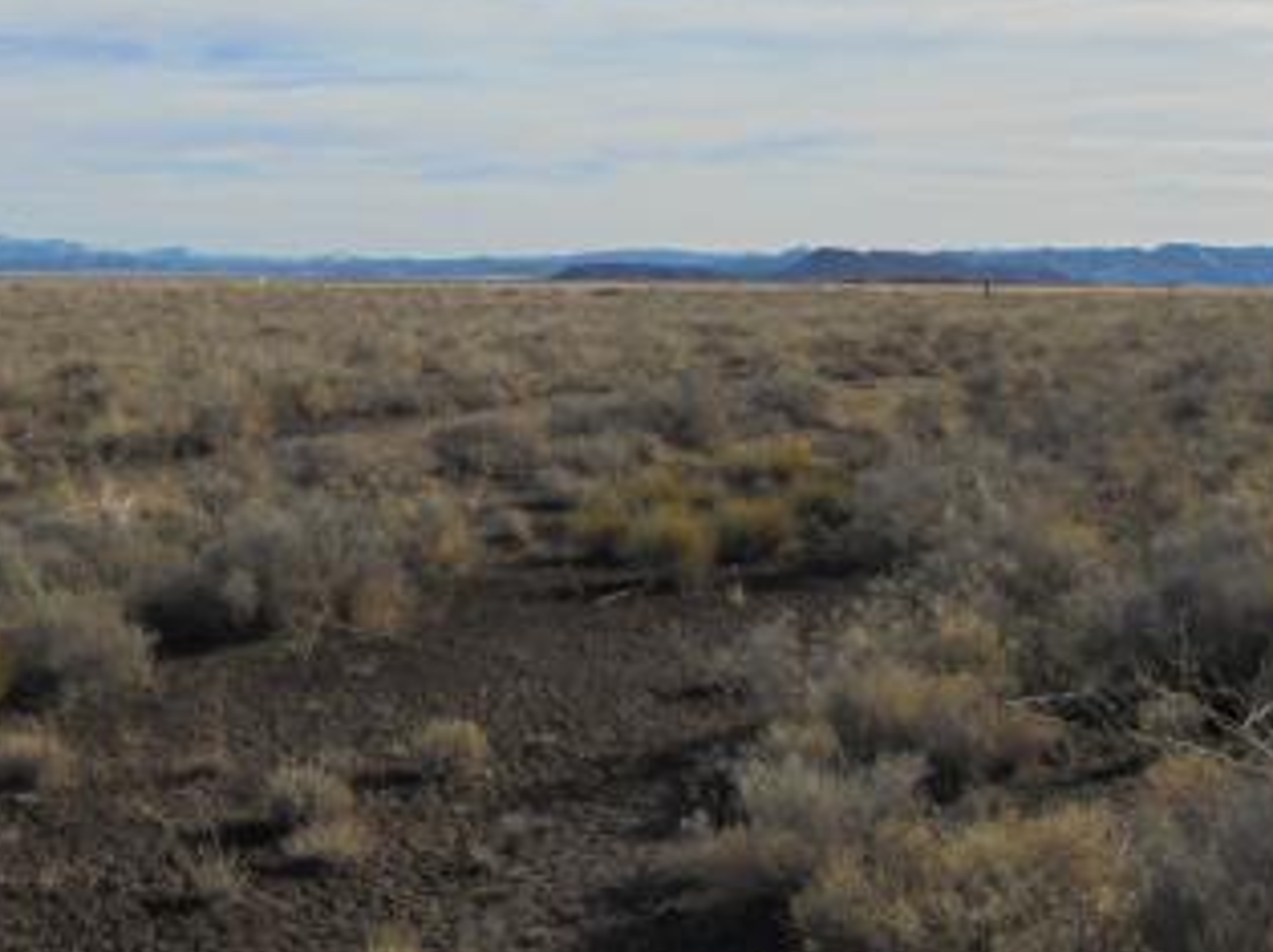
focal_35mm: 53
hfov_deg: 36.0
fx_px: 1948
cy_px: 239
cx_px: 486
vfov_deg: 27.1
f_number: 11.5
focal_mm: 4.6
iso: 100
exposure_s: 1/200
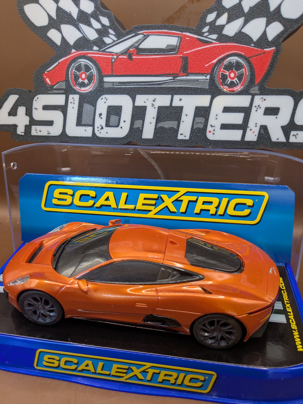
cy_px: 202
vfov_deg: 65.3
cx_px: 152
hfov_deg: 51.4
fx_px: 315
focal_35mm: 27
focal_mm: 4.38
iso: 123
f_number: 1.73
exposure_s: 1/25
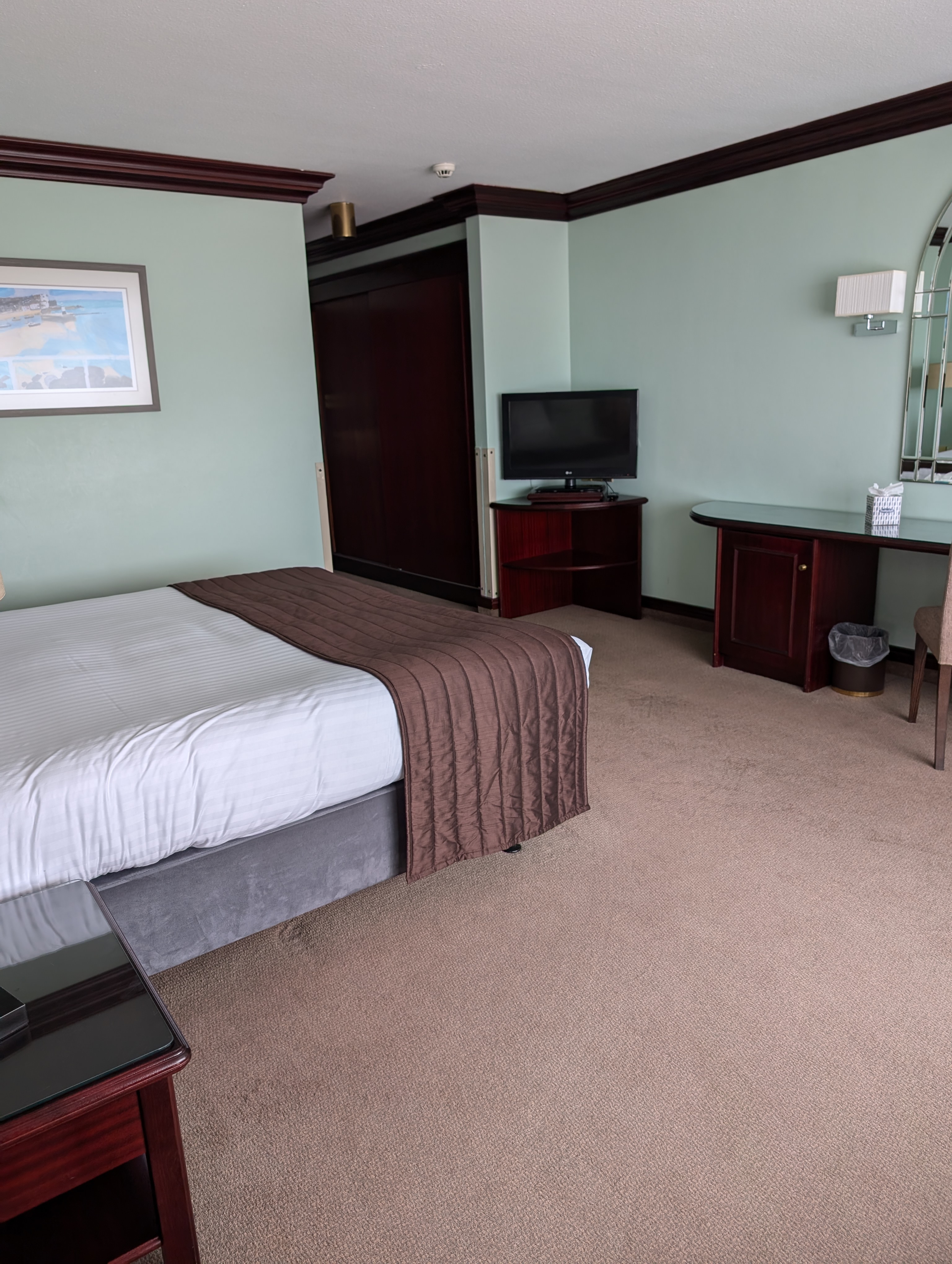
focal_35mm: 24
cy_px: 632
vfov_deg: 71.5
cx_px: 476
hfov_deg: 56.9
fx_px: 878
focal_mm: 6.9
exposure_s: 1/47.4
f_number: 1.68
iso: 22
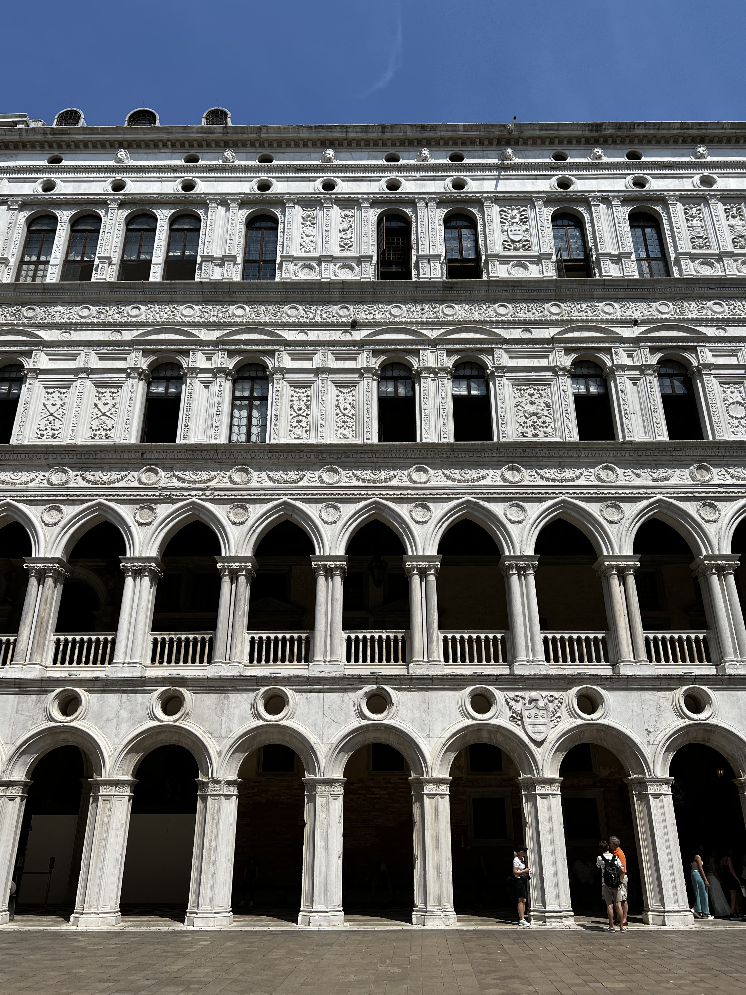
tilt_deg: +24.3
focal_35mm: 26
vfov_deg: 67.3
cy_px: 498
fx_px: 747
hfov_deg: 53.1
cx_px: 373
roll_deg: +0.1
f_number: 1.5
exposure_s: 1/7463
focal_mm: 5.7
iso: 50
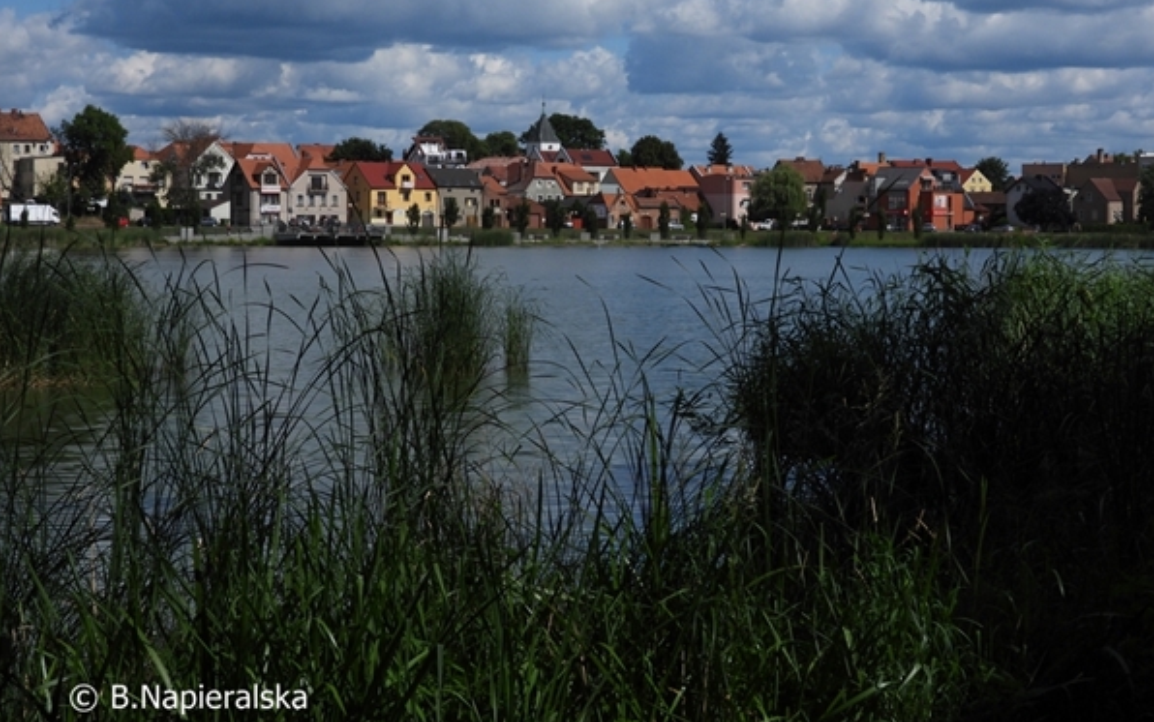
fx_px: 2517
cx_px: 575
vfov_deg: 16.3
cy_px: 319
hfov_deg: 25.8
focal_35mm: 80
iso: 100
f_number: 4.5
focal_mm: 13.5
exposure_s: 1/2000
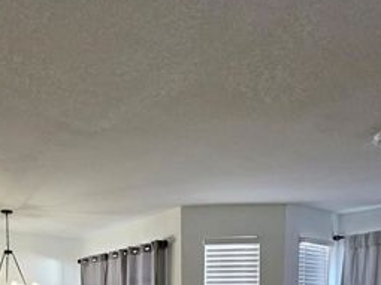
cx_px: 126
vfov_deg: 32.1
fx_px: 396
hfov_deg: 50.4
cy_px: 351
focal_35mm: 36
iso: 160
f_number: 2.2
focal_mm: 2.2
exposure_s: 1/60
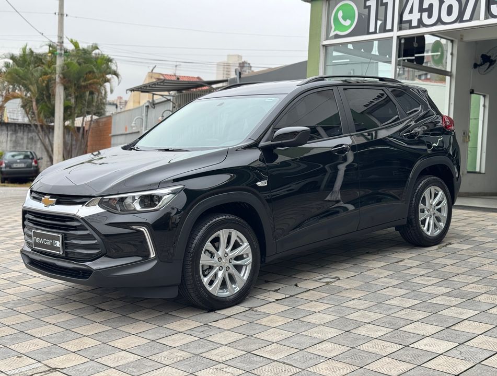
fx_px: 692
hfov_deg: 39.5
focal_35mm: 48
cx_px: 248
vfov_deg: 30.4
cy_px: 188
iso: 64
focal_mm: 6.76
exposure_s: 1/173
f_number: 1.78
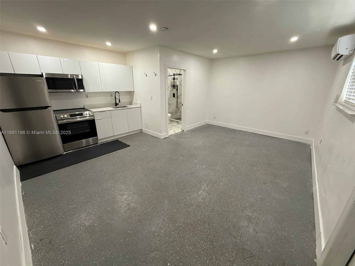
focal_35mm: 14
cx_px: 178
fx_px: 144
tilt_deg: -19.4
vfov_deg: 85.7
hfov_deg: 102.1
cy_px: 133
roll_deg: -1.1
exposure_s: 1/60
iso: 200
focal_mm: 2.22
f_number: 2.2
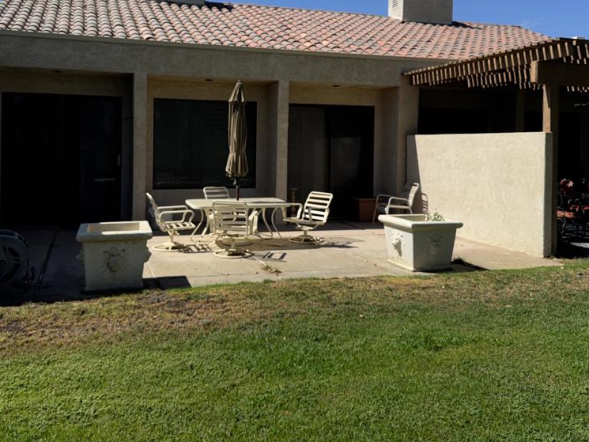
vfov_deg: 42.4
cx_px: 257
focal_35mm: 33
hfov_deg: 55.2
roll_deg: -0.4
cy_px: 146
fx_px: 562
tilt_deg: -0.3
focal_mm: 6.76
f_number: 1.78
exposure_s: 1/5714
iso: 80
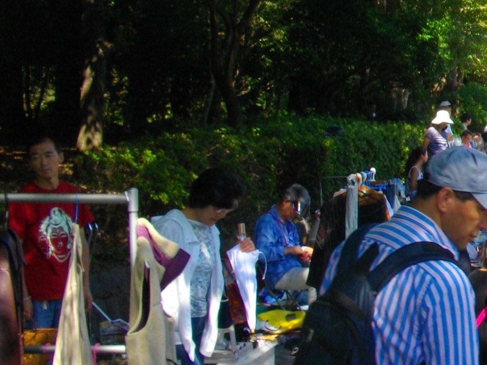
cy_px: 50
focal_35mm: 94
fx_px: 1322
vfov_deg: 15.6
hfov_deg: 19.1
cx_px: 661
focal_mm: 5.7
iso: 100
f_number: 5.5
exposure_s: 1/100
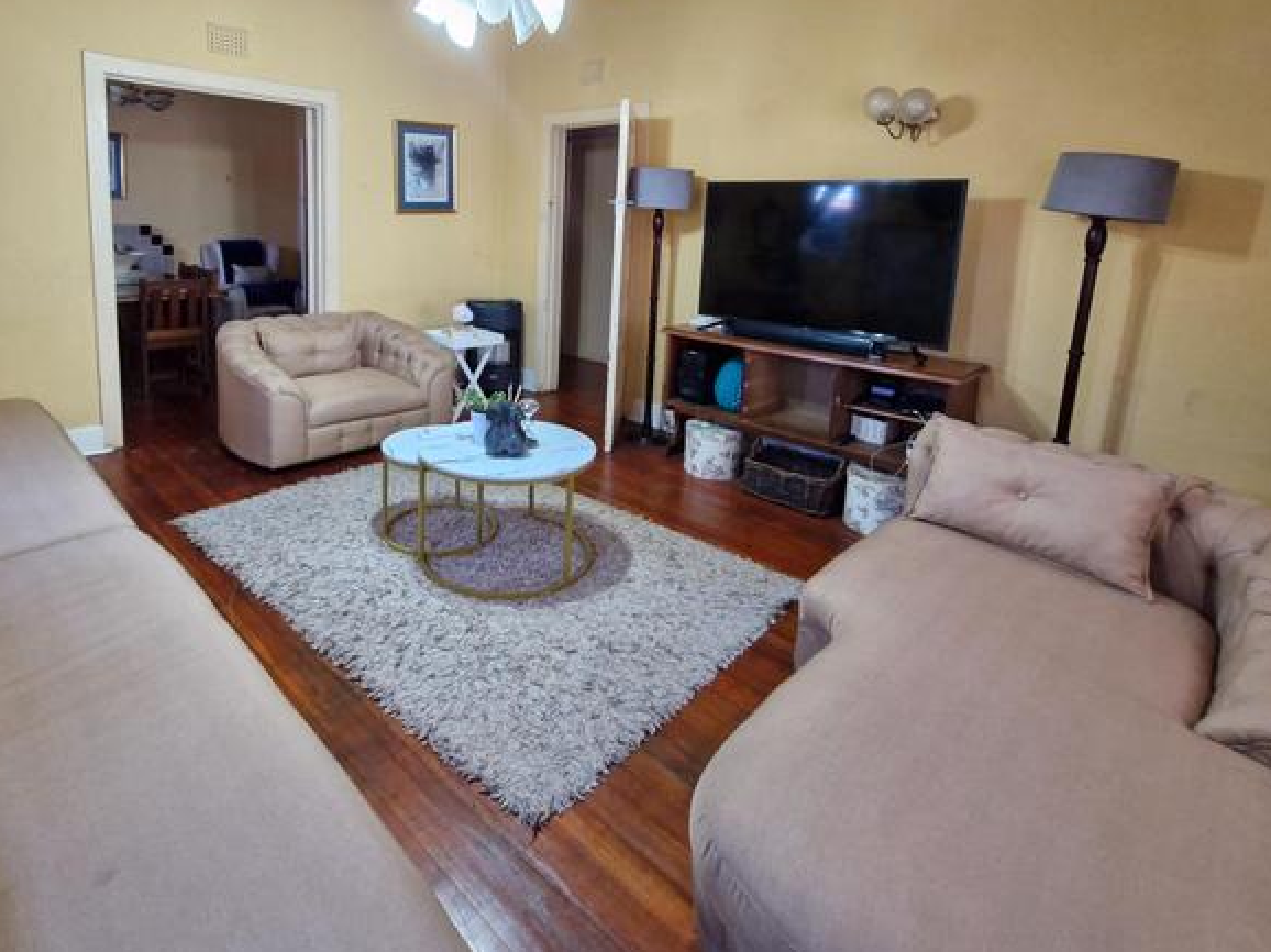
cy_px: 323
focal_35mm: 18
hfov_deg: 87.2
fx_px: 661
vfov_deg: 69.7
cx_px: 543
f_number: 2.2
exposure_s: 1/50
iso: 400
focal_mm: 1.74
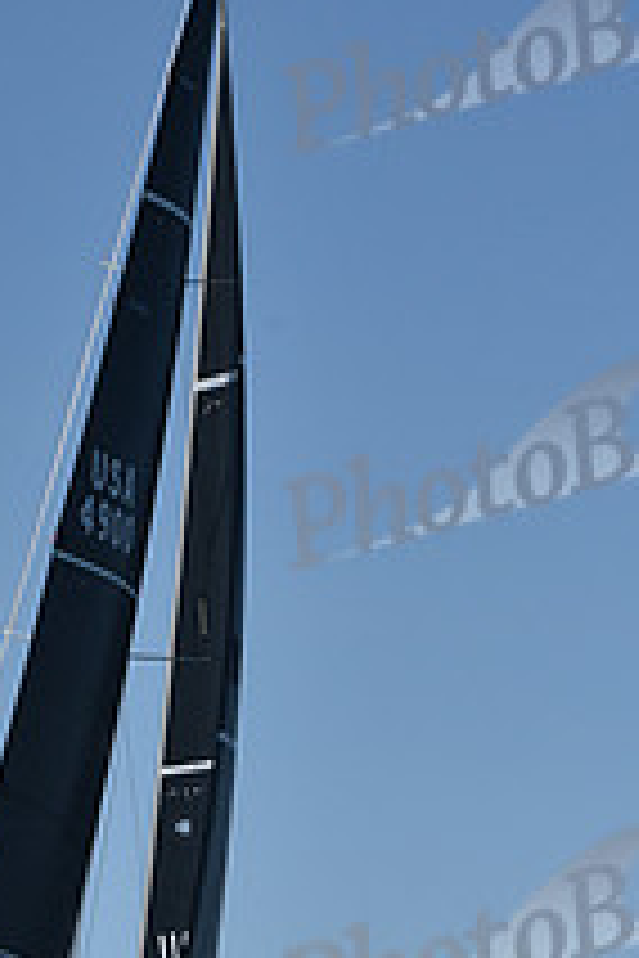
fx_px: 5085
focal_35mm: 191
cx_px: 52
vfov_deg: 10.7
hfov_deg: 7.2
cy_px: 751
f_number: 10
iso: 250
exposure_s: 1/1000
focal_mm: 70
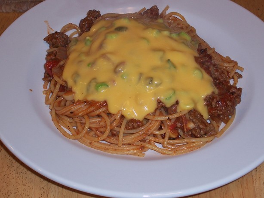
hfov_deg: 29.4
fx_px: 504
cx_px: 132
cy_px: 99
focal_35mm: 66
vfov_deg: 22.3
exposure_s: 1/90
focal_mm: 10.8
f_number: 4
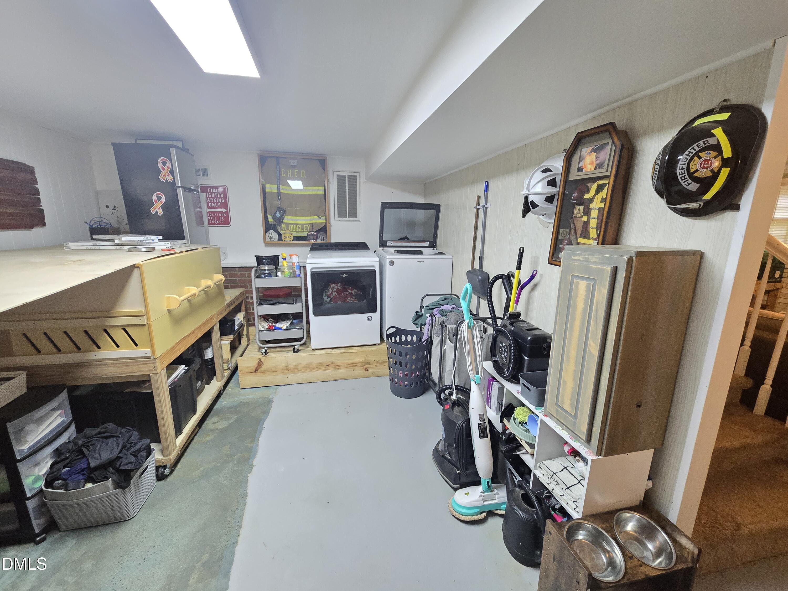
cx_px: 394
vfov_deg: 89.9
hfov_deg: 106.2
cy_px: 296
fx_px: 296
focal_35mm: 13
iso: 640
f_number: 2.2
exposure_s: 1/60
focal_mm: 2.2
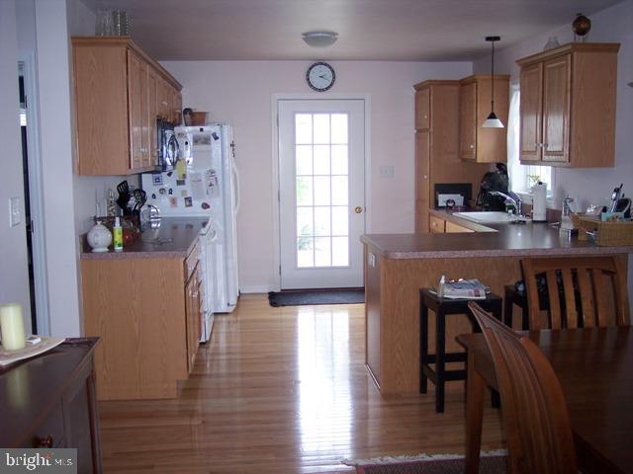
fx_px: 713
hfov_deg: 47.9
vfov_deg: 36.8
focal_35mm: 39
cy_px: 237
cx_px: 316
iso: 140
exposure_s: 1/60
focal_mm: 8
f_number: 2.8
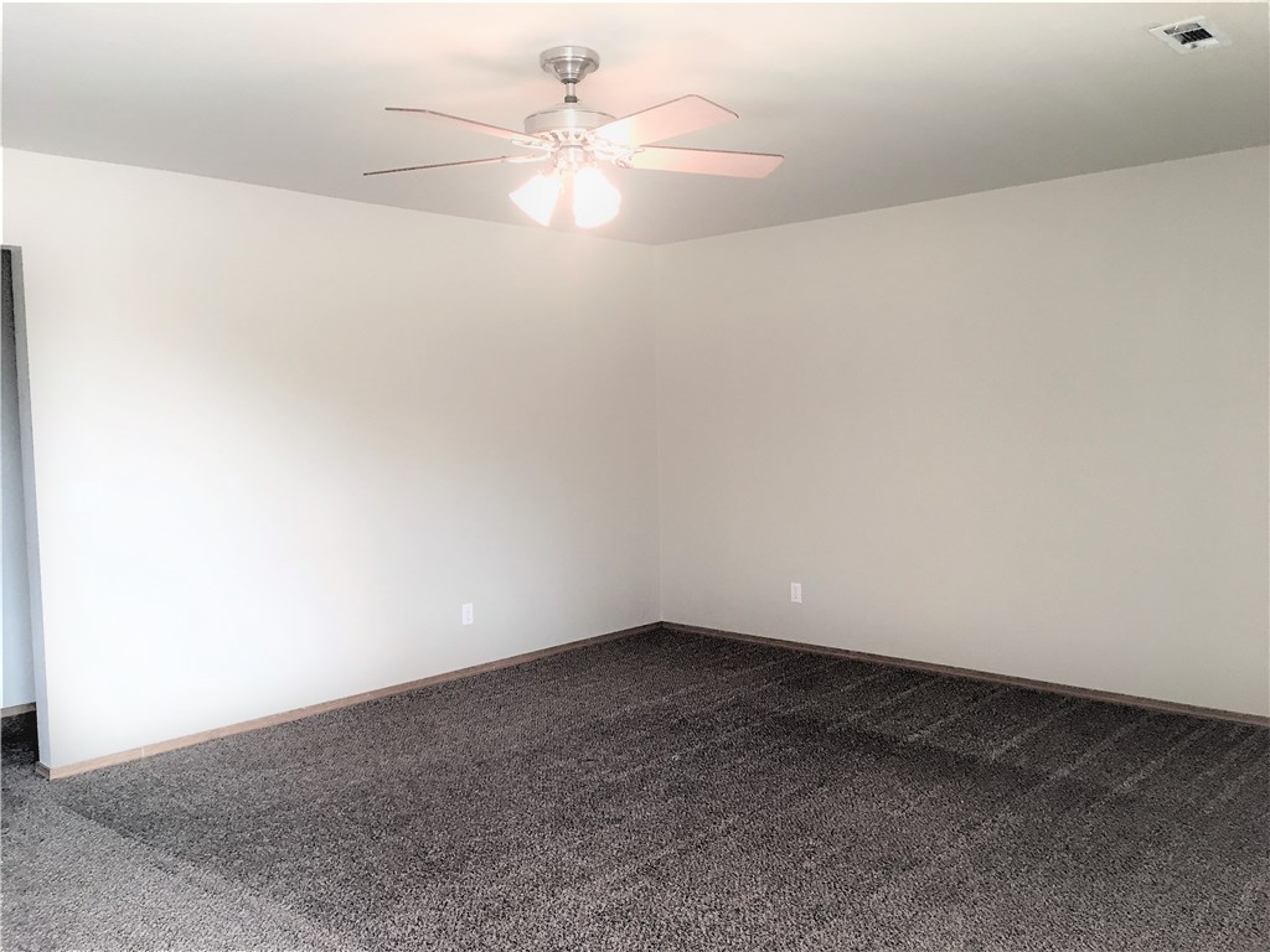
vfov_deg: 48.2
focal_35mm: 29
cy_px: 476
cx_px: 635
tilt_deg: -4.0
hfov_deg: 61.7
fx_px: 1064
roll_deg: +1.5
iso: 100
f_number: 2.2
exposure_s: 1/30
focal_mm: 4.15
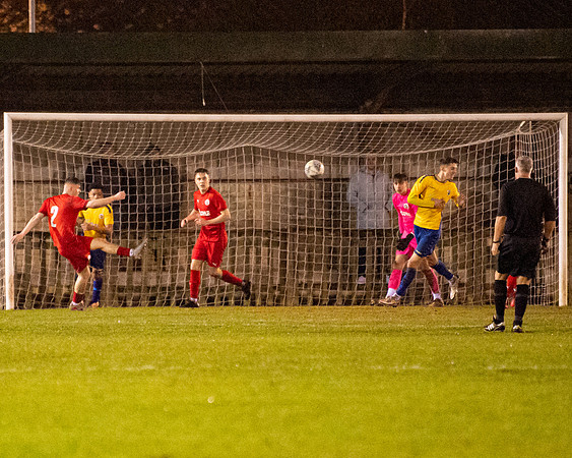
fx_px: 8308
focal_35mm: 491
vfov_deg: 3.2
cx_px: 133
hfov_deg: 3.9
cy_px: 304
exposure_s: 1/1250
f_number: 2.8
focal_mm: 200
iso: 8000
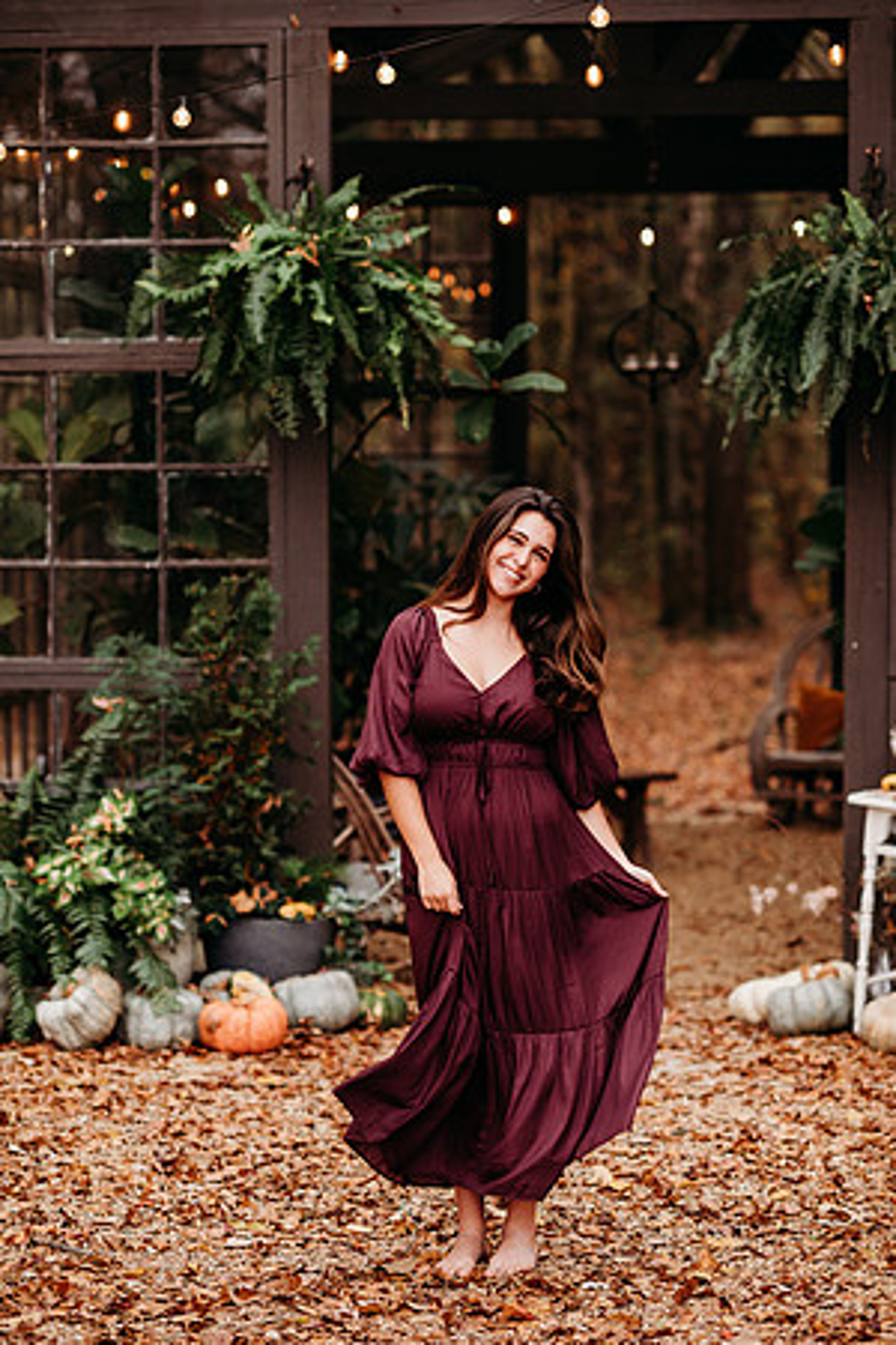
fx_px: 3173
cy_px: 672
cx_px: 448
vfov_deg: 23.9
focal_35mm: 85
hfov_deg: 16.1
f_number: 2.2
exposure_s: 1/500
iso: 250
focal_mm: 85
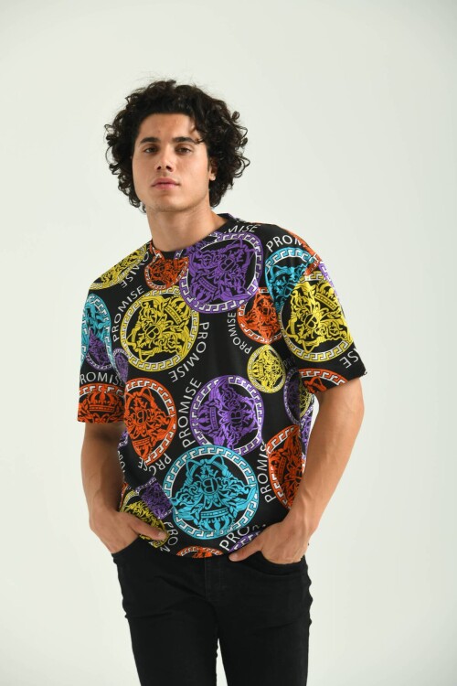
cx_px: 228
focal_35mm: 125
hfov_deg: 11.0
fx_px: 2380
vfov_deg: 16.4
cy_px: 343
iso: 100
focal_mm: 125
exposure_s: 1/160
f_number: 6.3
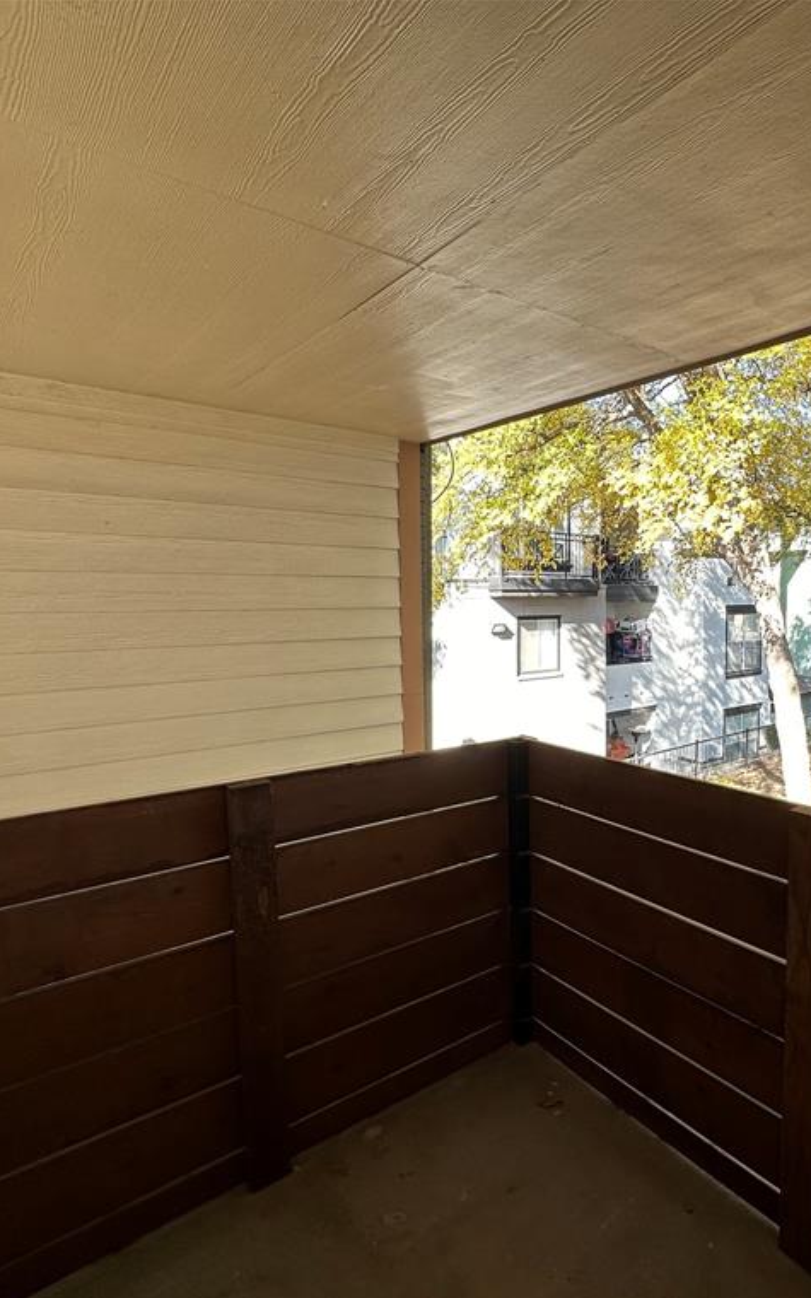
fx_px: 707
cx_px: 639
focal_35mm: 20
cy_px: 654
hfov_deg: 55.8
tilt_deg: -5.2
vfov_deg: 85.1
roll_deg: -0.6
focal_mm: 2.22
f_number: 2.2
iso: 50
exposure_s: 1/99
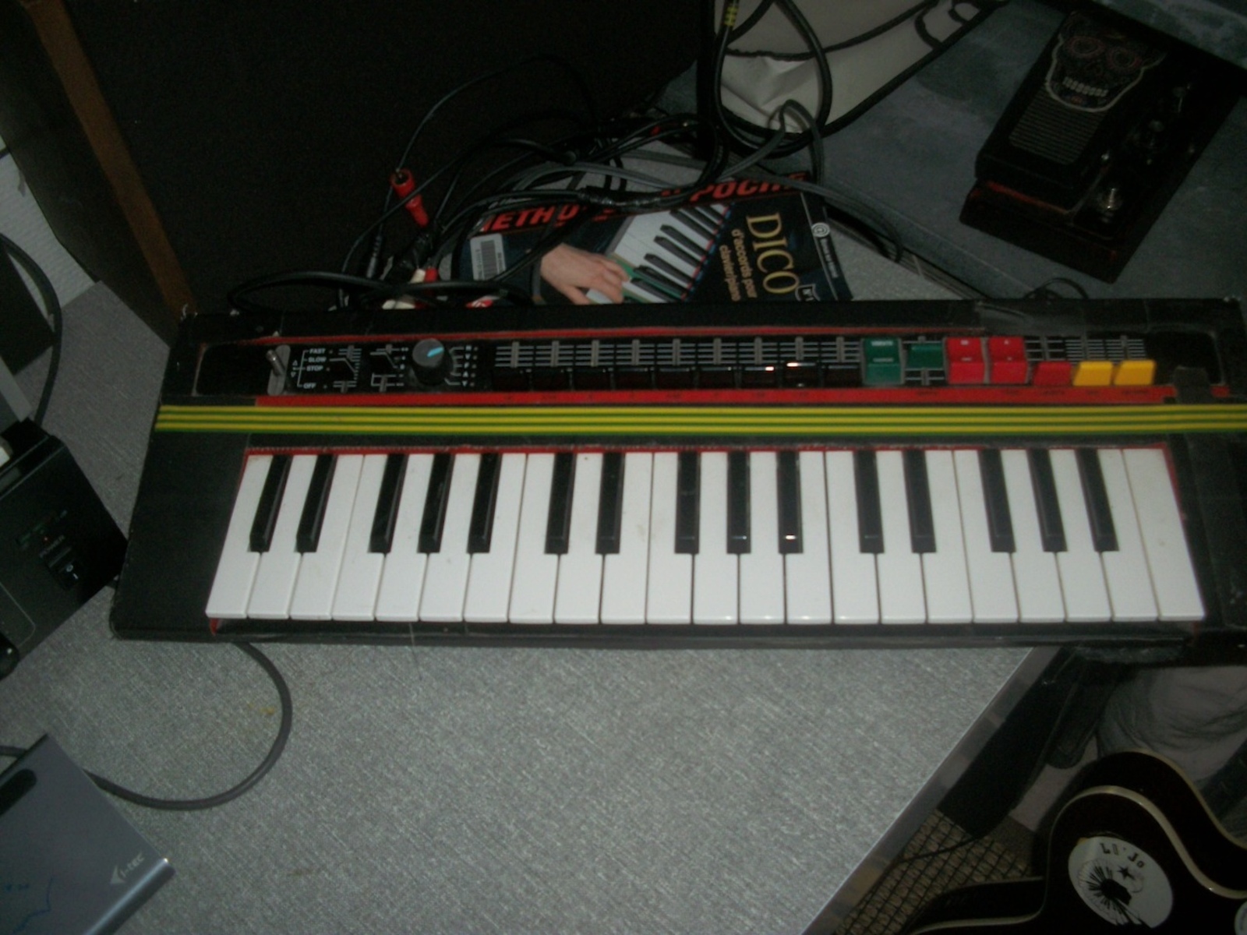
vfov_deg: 40.7
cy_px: 468
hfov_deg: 52.6
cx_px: 624
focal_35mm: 35
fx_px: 1261
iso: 160
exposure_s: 1/30
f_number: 3.1
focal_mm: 6.3
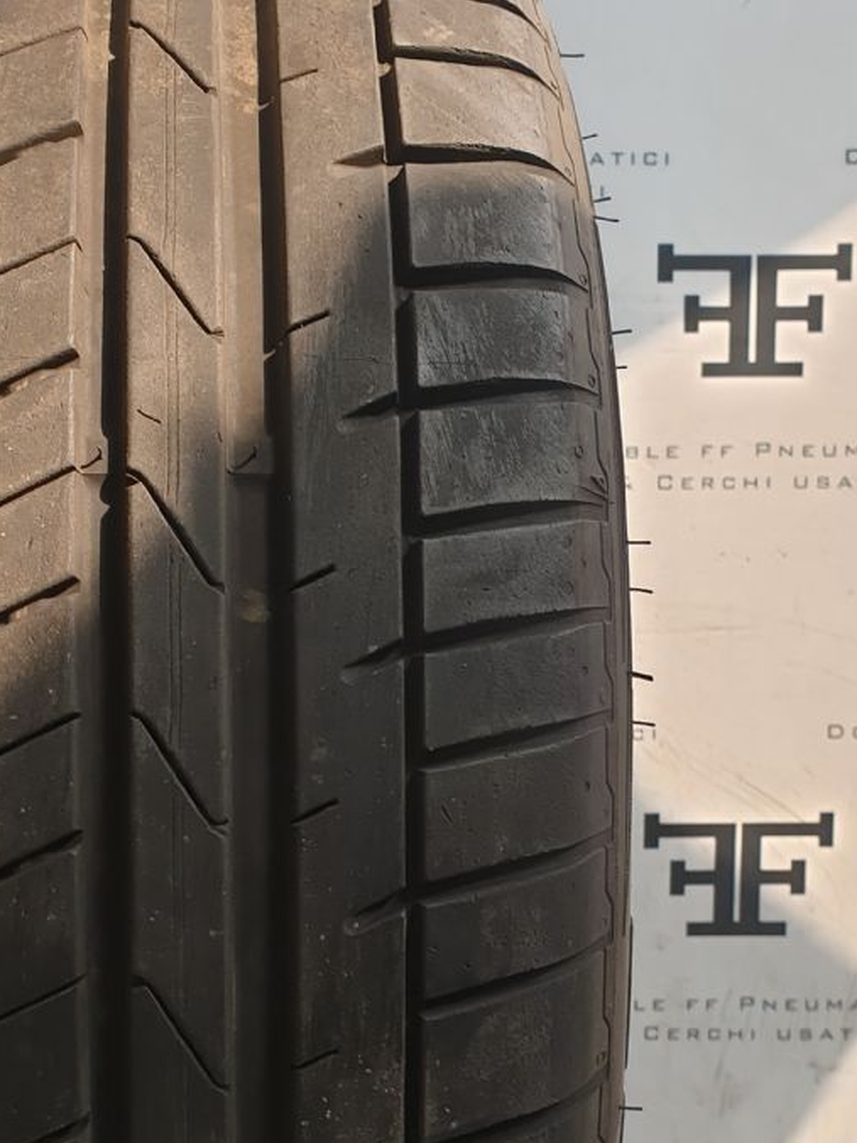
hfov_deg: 28.8
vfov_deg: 37.6
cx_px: 249
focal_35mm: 50
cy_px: 801
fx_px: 1650
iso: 50
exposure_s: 1/100
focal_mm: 4.3
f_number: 2.4
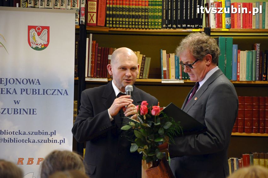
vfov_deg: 8.7
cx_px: 134
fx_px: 1171
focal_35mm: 158
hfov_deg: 13.1
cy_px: 89
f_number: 5.6
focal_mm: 105
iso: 1600
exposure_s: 1/50
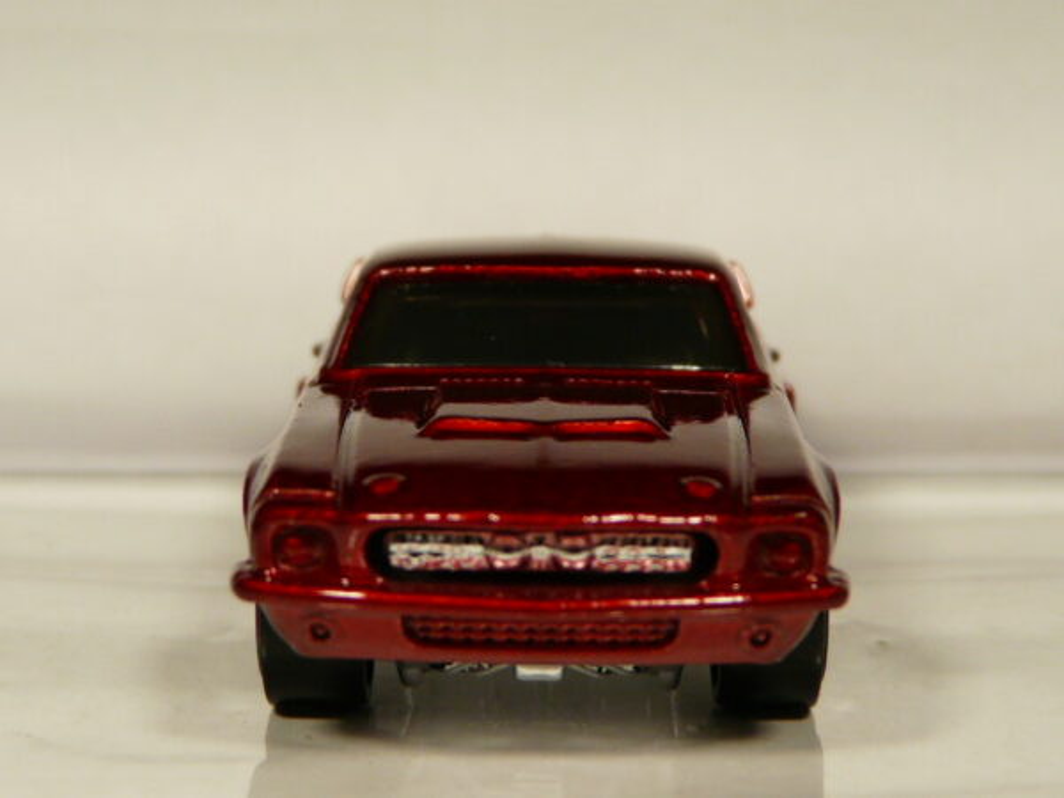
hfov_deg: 23.3
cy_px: 399
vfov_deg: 17.6
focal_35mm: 84
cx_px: 532
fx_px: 2582
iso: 100
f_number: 3.2
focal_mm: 8.8
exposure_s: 1/100
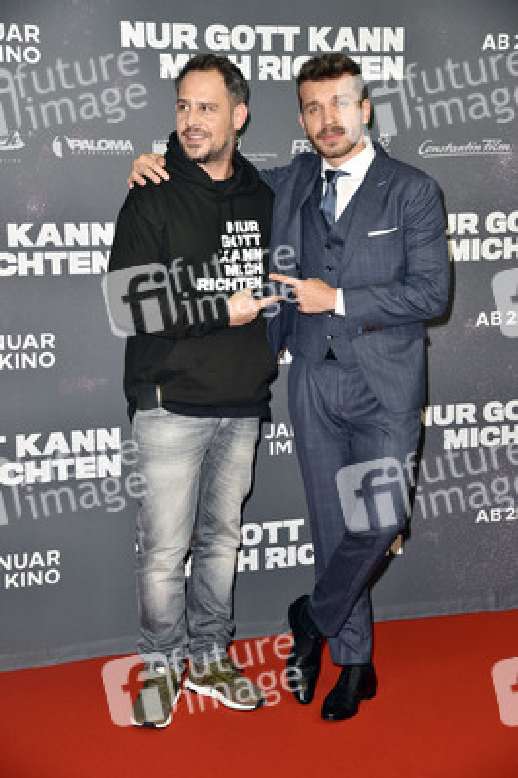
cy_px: 389
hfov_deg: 20.6
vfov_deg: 30.5
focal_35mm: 66
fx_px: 1427
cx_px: 259
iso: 800
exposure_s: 1/250
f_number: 6.3
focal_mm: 66
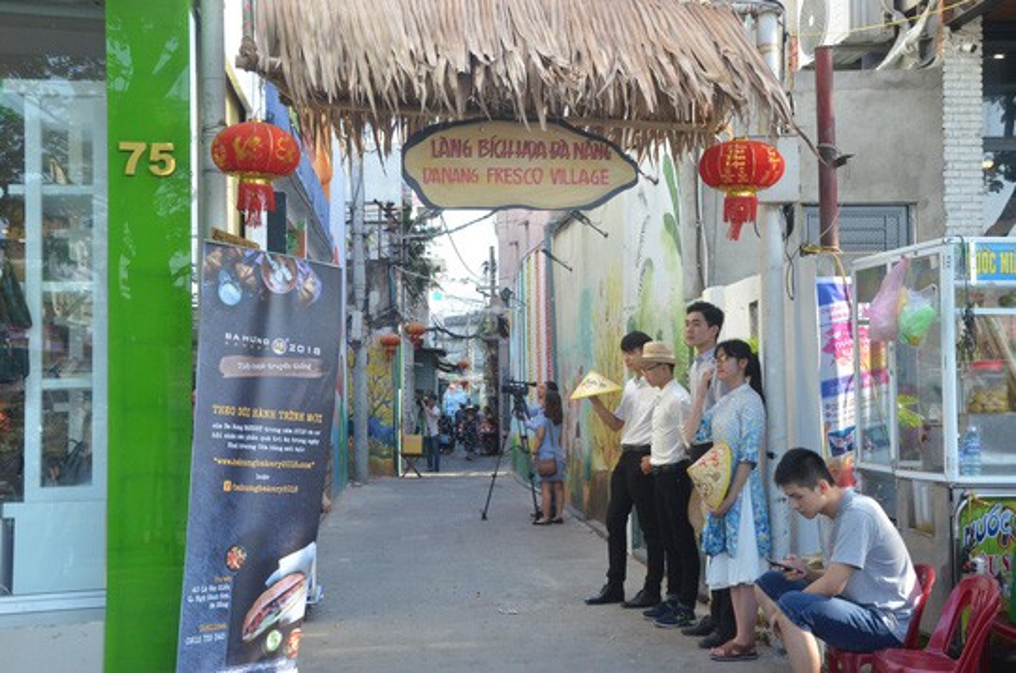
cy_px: 336
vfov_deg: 29.8
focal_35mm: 45
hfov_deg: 43.7
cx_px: 508
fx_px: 1268
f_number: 10
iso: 1250
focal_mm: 30
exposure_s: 1/400
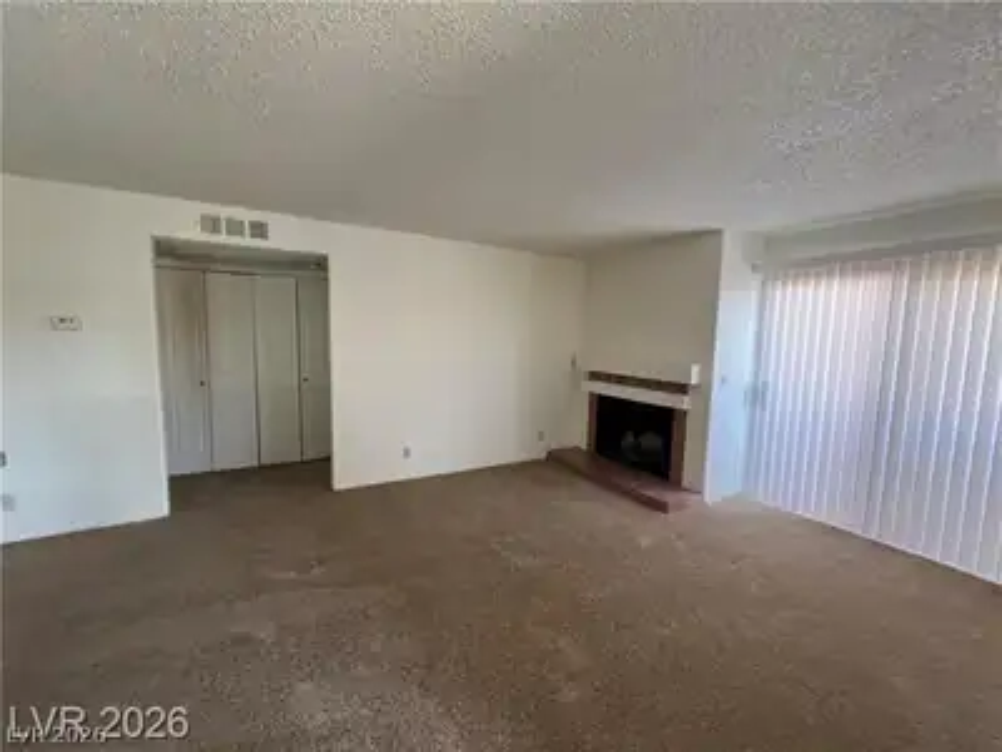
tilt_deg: -6.3
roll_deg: -1.3
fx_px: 376
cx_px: 501
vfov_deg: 89.9
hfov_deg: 106.2
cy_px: 376
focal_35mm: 13
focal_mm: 1.57
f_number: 1.8
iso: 250
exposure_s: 1/90
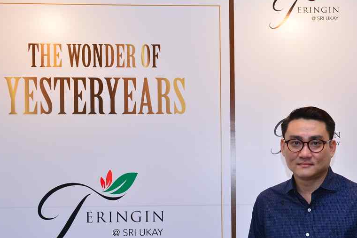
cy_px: 181
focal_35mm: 64
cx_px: 266
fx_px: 634
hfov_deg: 30.9
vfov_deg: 21.0
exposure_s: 1/125
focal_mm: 38
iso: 800
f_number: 3.5
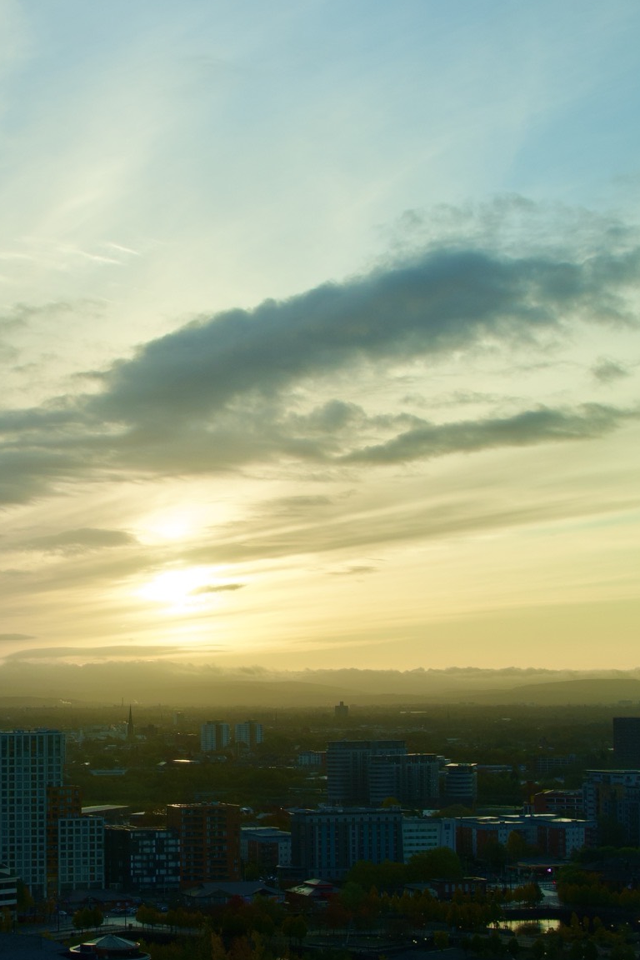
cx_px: 125
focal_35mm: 75
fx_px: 2000
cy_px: 618
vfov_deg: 26.9
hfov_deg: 18.0
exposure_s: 1/80
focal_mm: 24
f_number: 10
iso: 100
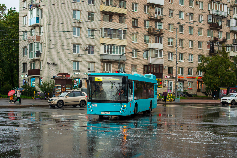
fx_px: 329
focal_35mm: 50
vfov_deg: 27.0
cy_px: 79
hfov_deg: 39.6
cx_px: 118
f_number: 5.6
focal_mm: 50
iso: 200
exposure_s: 1/125
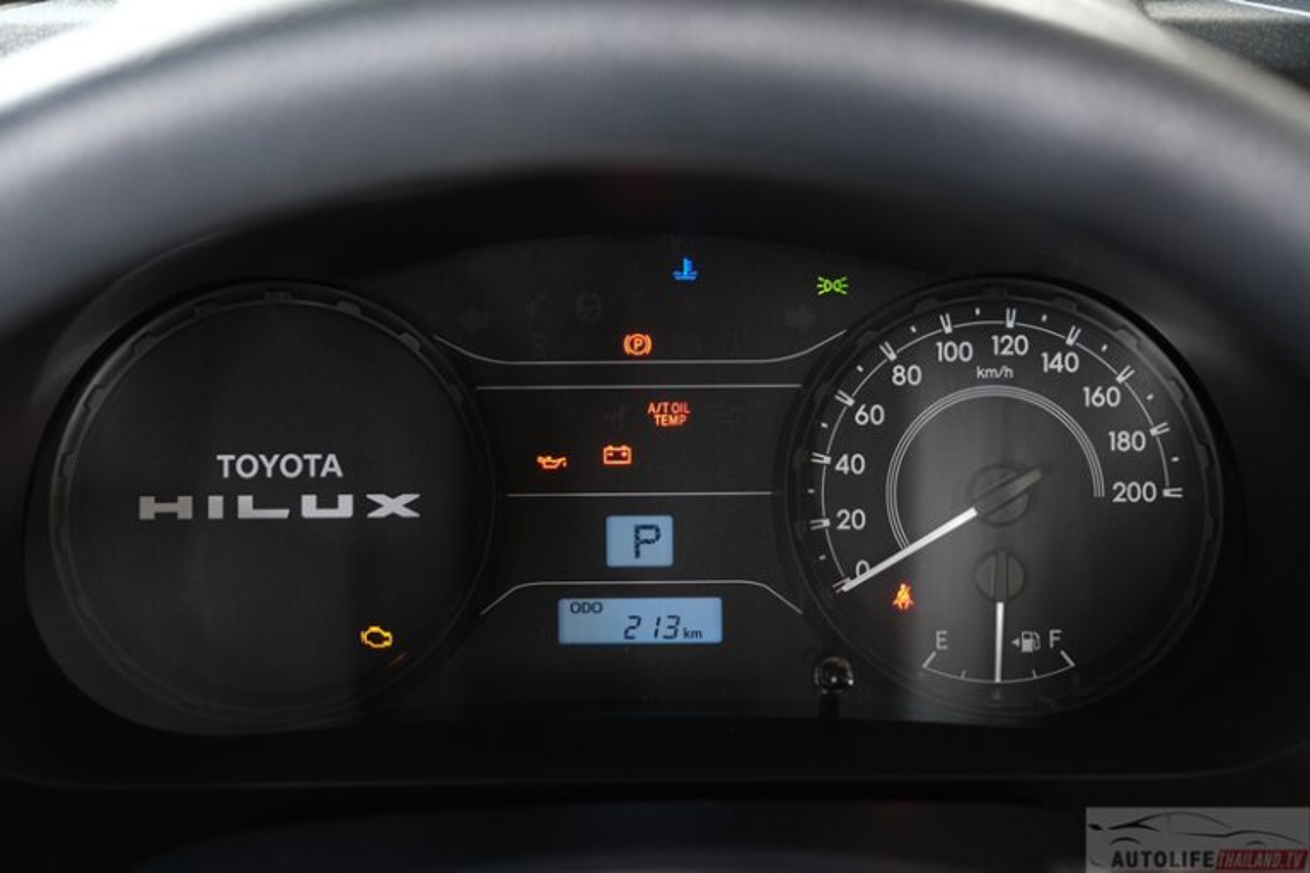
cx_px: 655
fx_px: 1856
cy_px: 436
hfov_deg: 38.9
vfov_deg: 26.5
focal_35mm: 51
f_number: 3.6
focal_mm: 34.3
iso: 640
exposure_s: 1/52
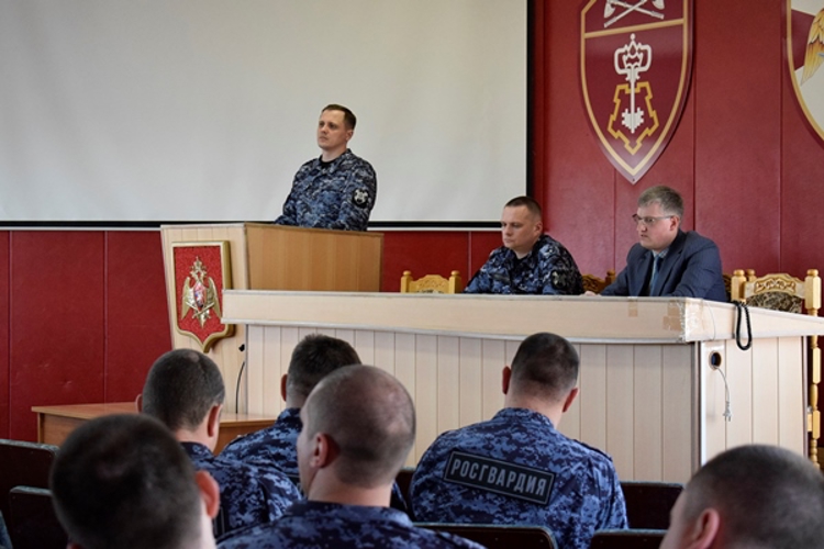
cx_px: 412
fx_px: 1888
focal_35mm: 82
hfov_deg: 24.6
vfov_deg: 16.6
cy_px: 274
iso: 3200
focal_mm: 55
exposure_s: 1/250
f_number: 5.6
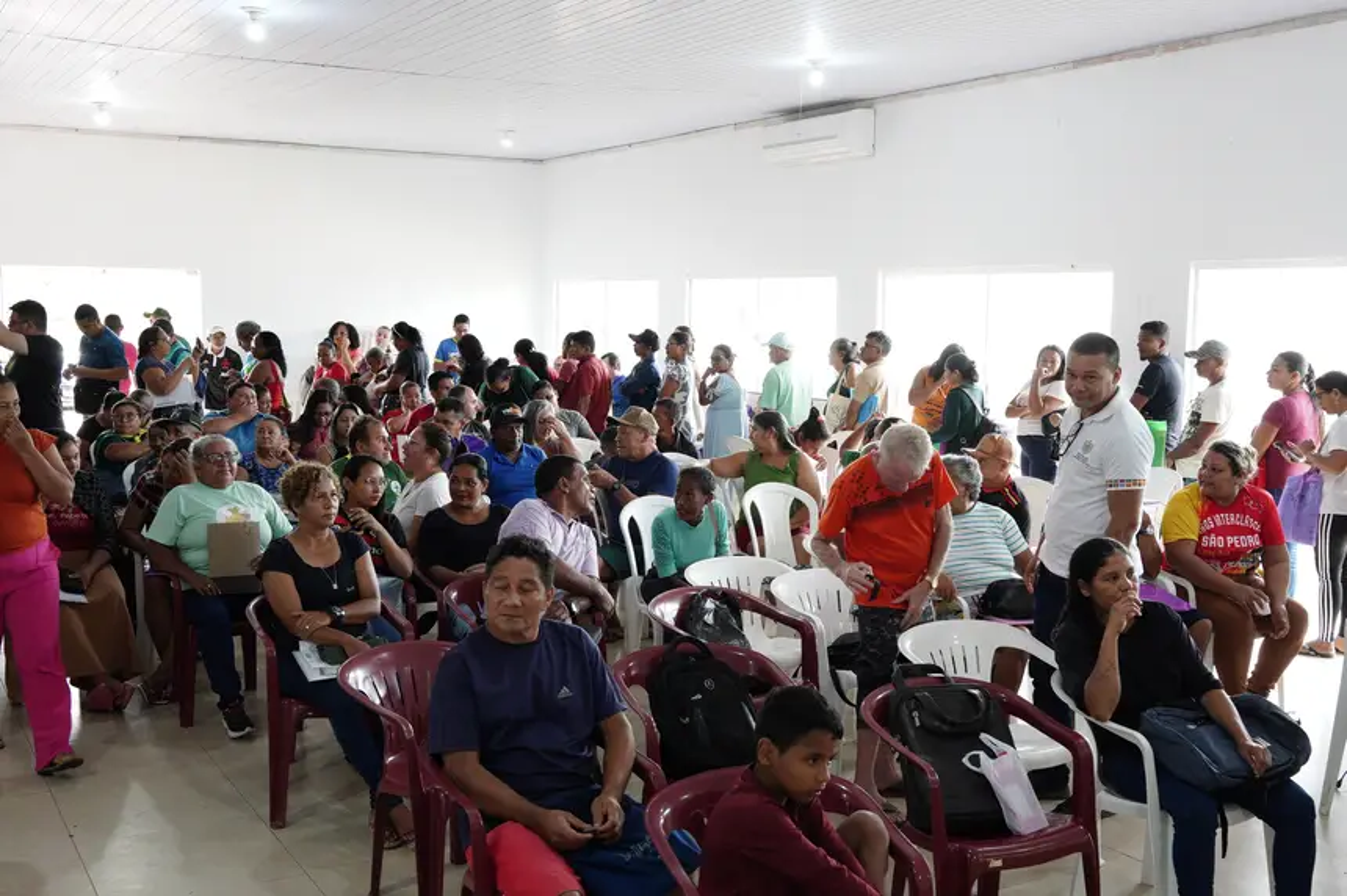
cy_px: 448
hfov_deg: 53.2
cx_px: 674
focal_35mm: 36
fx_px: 1346
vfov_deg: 36.8
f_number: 4.5
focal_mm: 24
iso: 2500
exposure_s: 1/125
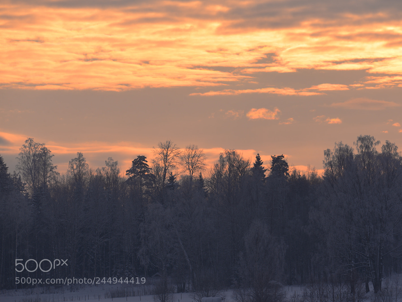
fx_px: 5667
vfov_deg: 3.0
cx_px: 224
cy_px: 151
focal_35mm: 488
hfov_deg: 4.1
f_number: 11
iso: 100
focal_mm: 450
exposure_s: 1/125
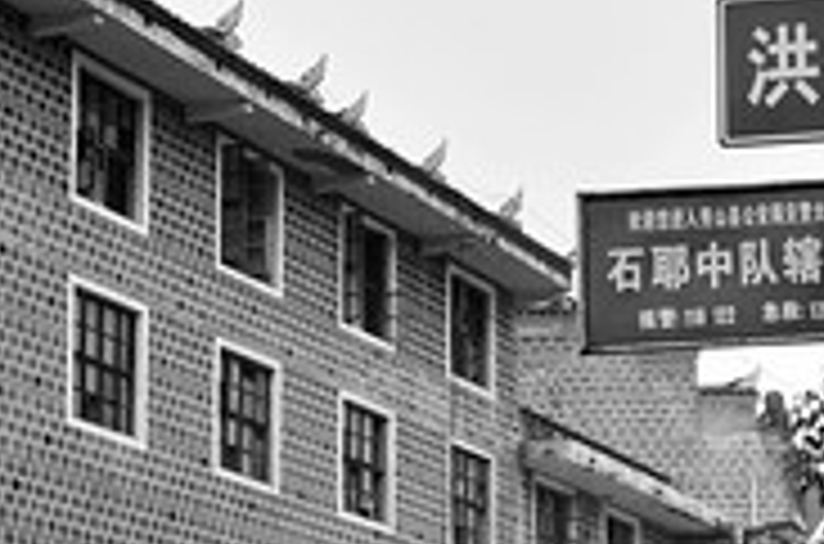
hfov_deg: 14.3
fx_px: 3150
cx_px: 1090
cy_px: 557
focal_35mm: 138
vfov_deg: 9.8
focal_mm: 24
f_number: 4.5
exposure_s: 1/20
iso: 200
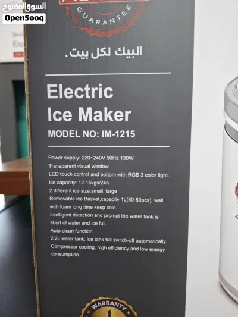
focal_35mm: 23
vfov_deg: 73.9
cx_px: 119
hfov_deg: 58.9
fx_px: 211
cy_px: 158
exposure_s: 1/60
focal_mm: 5.54
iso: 200
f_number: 1.8
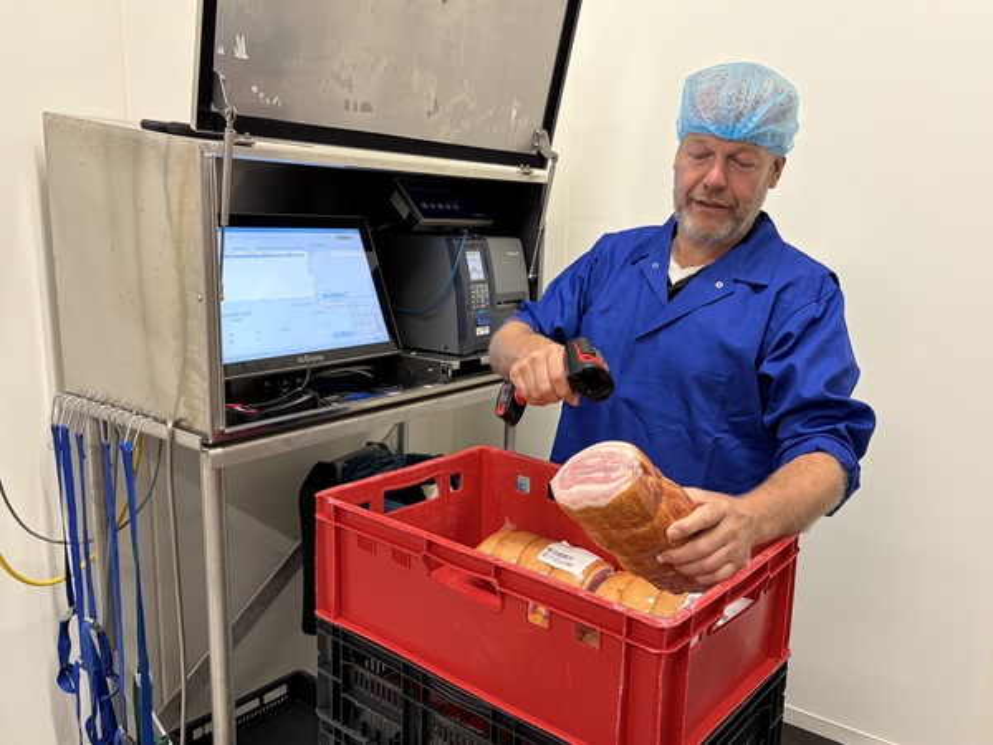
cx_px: 496
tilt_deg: -9.8
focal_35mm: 26
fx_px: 746
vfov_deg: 53.1
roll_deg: -1.0
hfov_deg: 67.3
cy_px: 372
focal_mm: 5.96
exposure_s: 1/50
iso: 250
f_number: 1.6
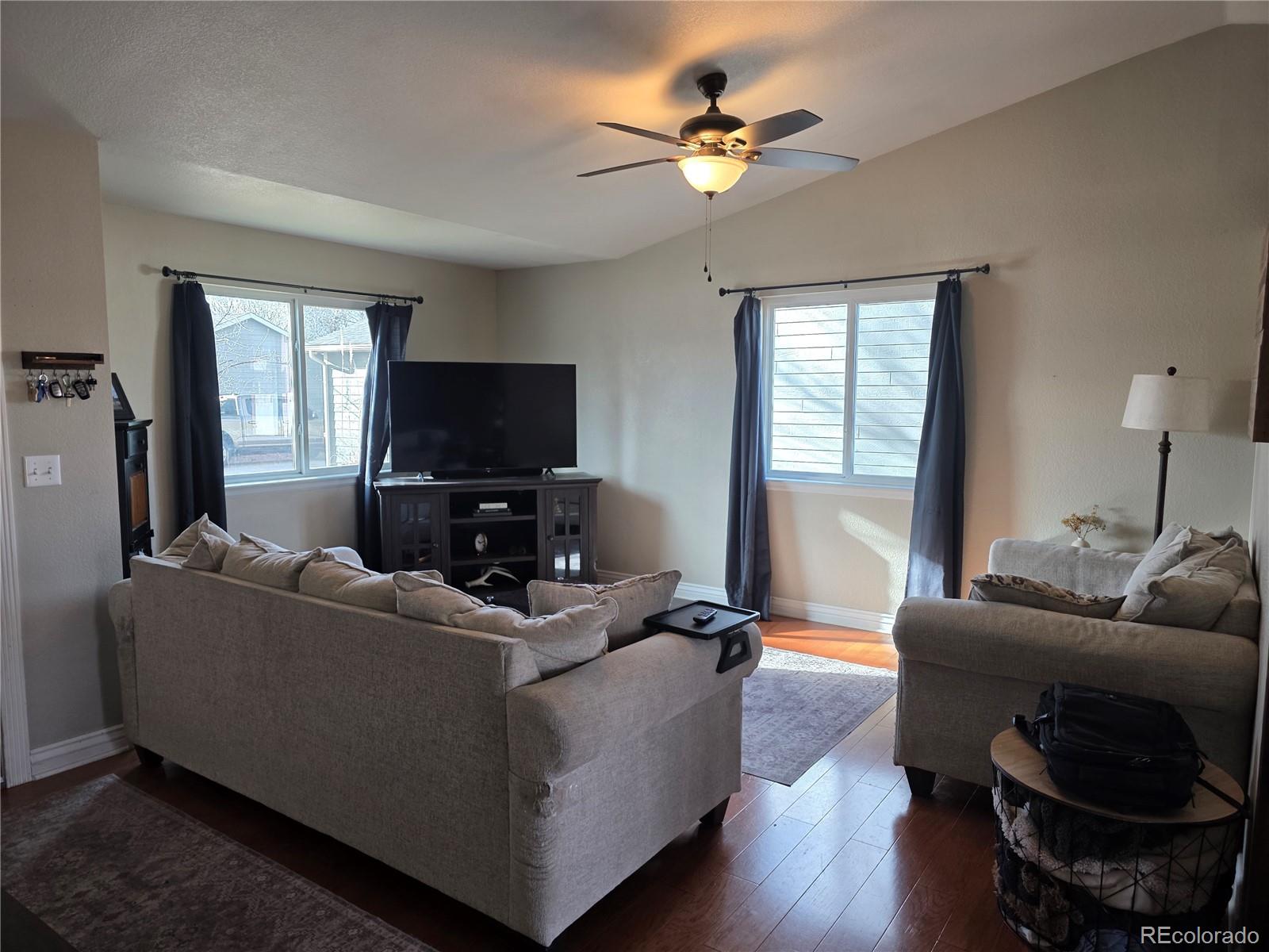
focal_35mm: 23
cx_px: 634
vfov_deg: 58.9
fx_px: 843
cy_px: 476
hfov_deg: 73.9
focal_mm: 6.3
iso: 125
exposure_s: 1/120
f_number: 1.7
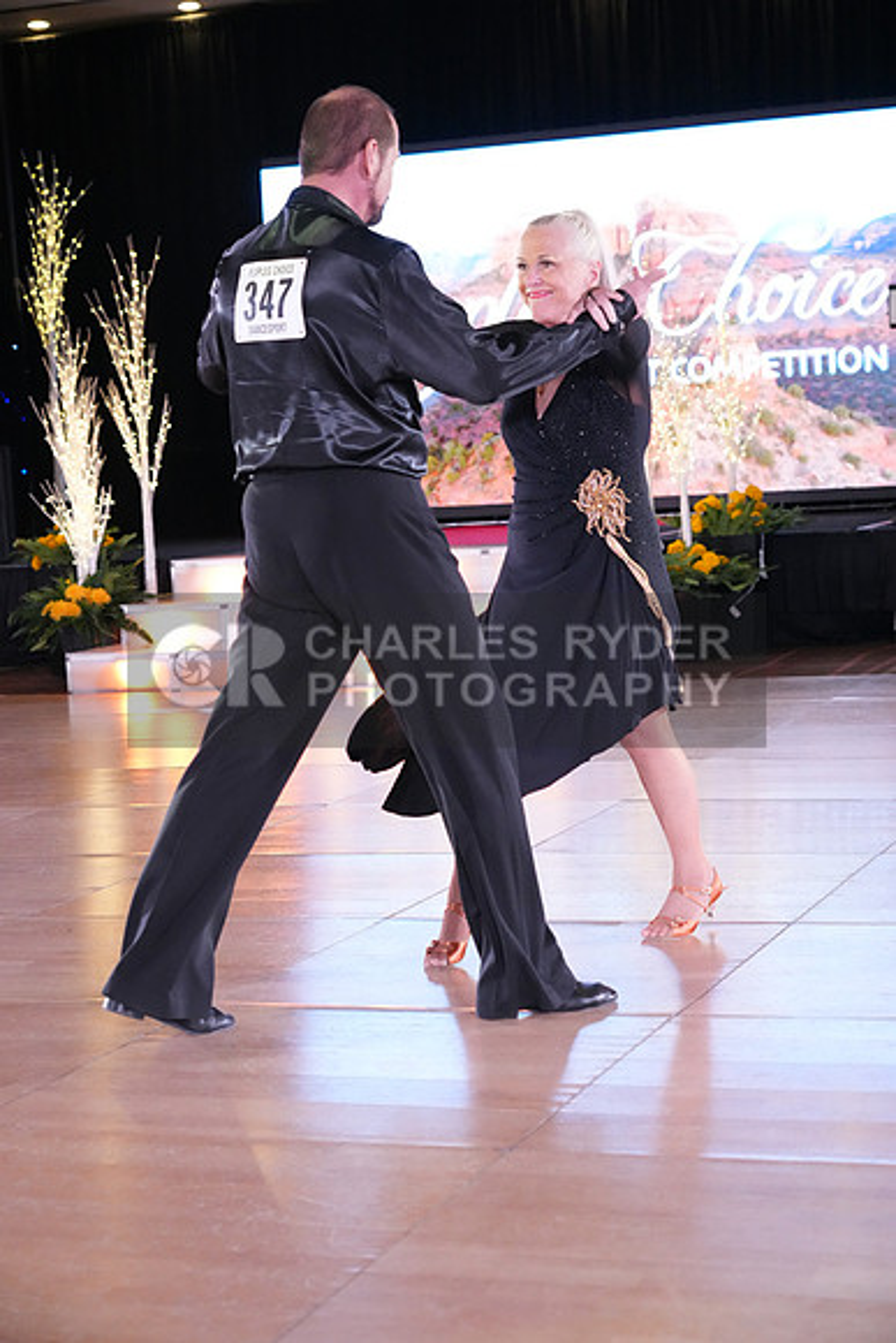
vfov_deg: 29.2
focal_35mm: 69
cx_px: 448
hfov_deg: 19.7
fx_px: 2574
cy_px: 672
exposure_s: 1/400
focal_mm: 69
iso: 8000
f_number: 5
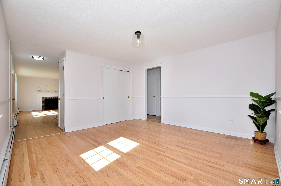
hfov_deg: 100.5
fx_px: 117
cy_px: 93
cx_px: 140
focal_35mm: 15
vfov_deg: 77.2
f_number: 5
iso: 200
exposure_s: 1/100
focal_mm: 10
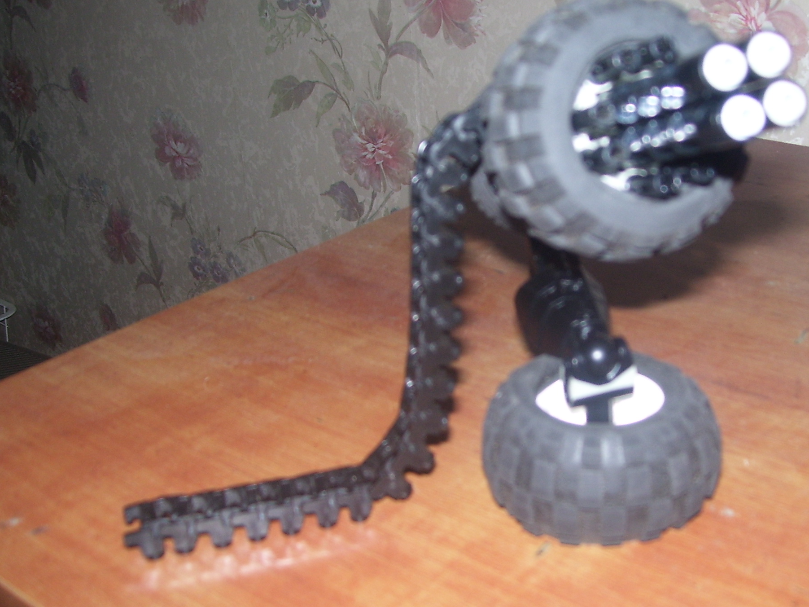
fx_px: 1075
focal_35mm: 46
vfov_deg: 31.5
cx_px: 485
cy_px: 313
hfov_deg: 41.1
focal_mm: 6
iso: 80
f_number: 2.7
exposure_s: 1/60
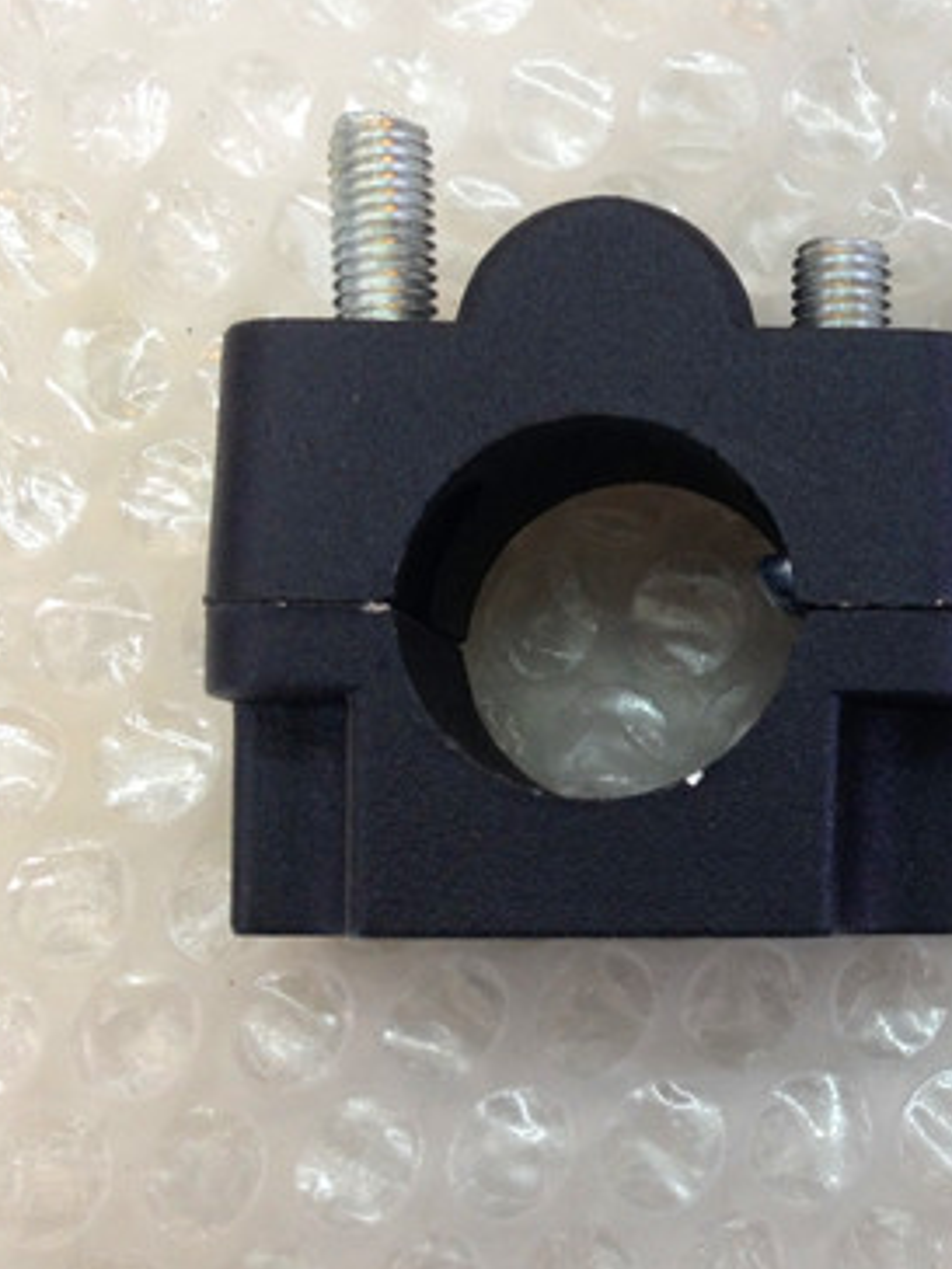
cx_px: 1036
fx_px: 2640
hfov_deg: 19.6
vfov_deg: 27.0
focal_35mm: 72
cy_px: 610
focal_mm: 4.28
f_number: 2.4
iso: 64
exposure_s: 1/20
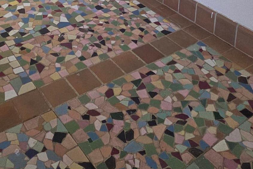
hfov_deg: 41.6
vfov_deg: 21.8
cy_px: -114
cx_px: 67
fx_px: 323
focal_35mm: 46
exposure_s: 1/60
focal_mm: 2.2
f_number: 2.2
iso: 80
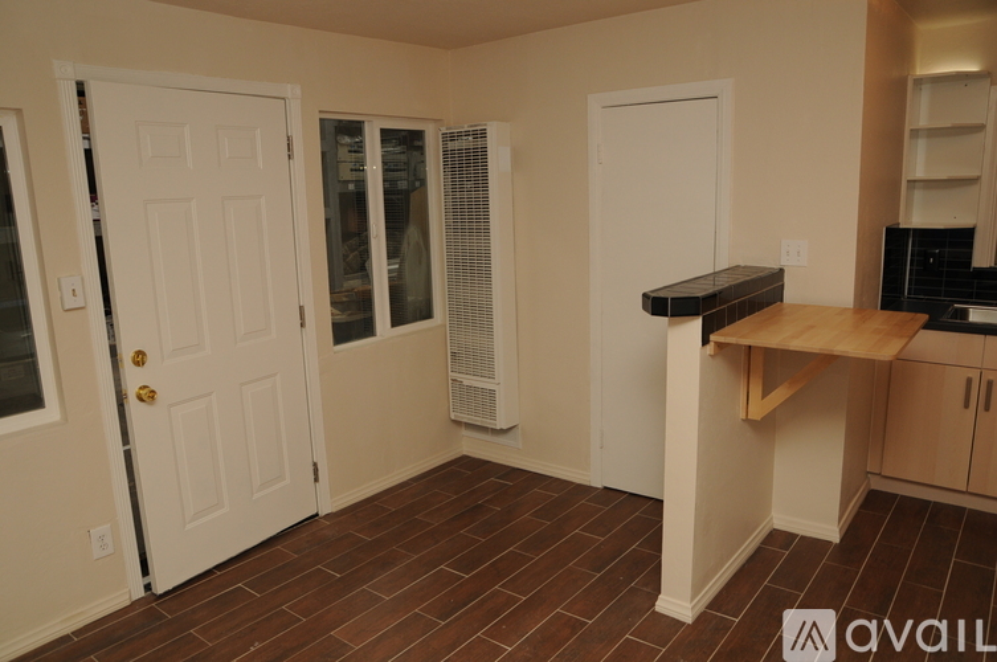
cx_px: 498
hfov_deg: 41.2
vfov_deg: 28.0
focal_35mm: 48
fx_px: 1328
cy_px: 331
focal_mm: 32
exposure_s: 1/60
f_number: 5
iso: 320
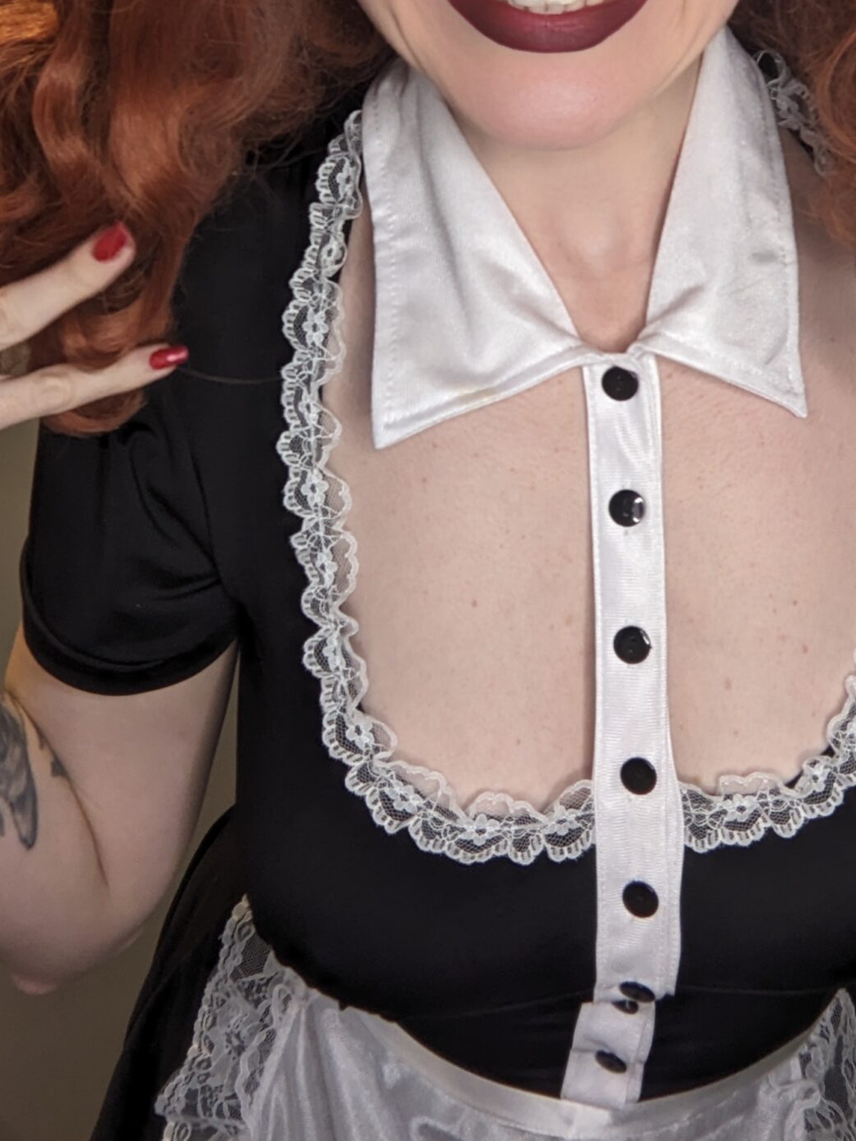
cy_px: 277
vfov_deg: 41.6
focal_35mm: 44
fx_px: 1451
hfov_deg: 32.7
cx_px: 551
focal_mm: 2.51
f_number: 2
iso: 86
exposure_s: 1/25
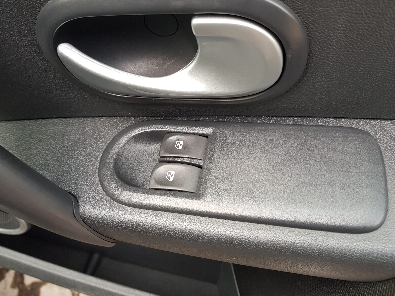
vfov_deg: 49.7
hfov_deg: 63.4
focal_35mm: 28
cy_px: 139
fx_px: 320
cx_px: 207
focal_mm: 4.2
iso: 80
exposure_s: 1/100
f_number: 1.7
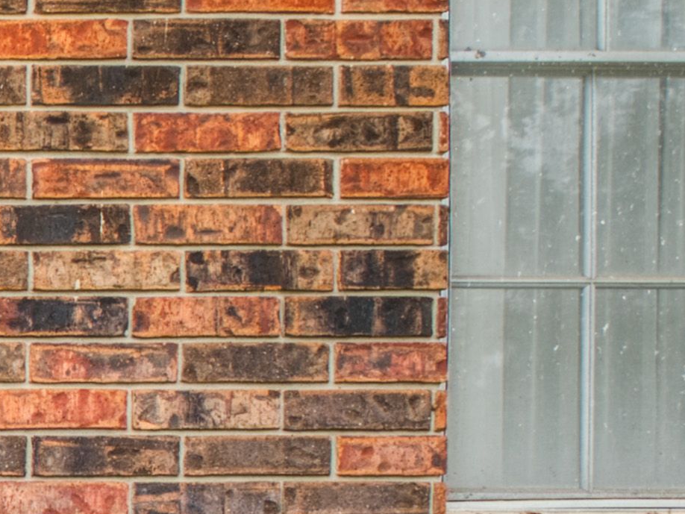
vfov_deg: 14.1
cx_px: -874
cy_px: 671
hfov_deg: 14.3
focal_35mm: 101
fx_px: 1999
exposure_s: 1/15
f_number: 7.1
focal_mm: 16
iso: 100
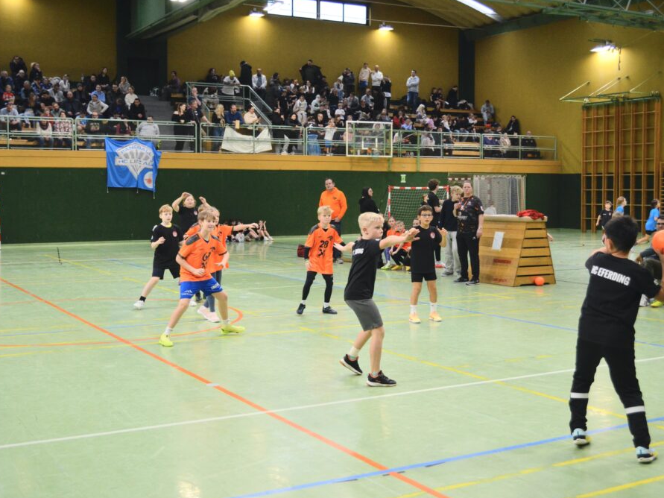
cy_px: 249
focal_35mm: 43
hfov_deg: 43.8
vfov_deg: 33.6
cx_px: 350
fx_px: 825
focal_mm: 26
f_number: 4.2
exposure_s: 1/400
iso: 1600
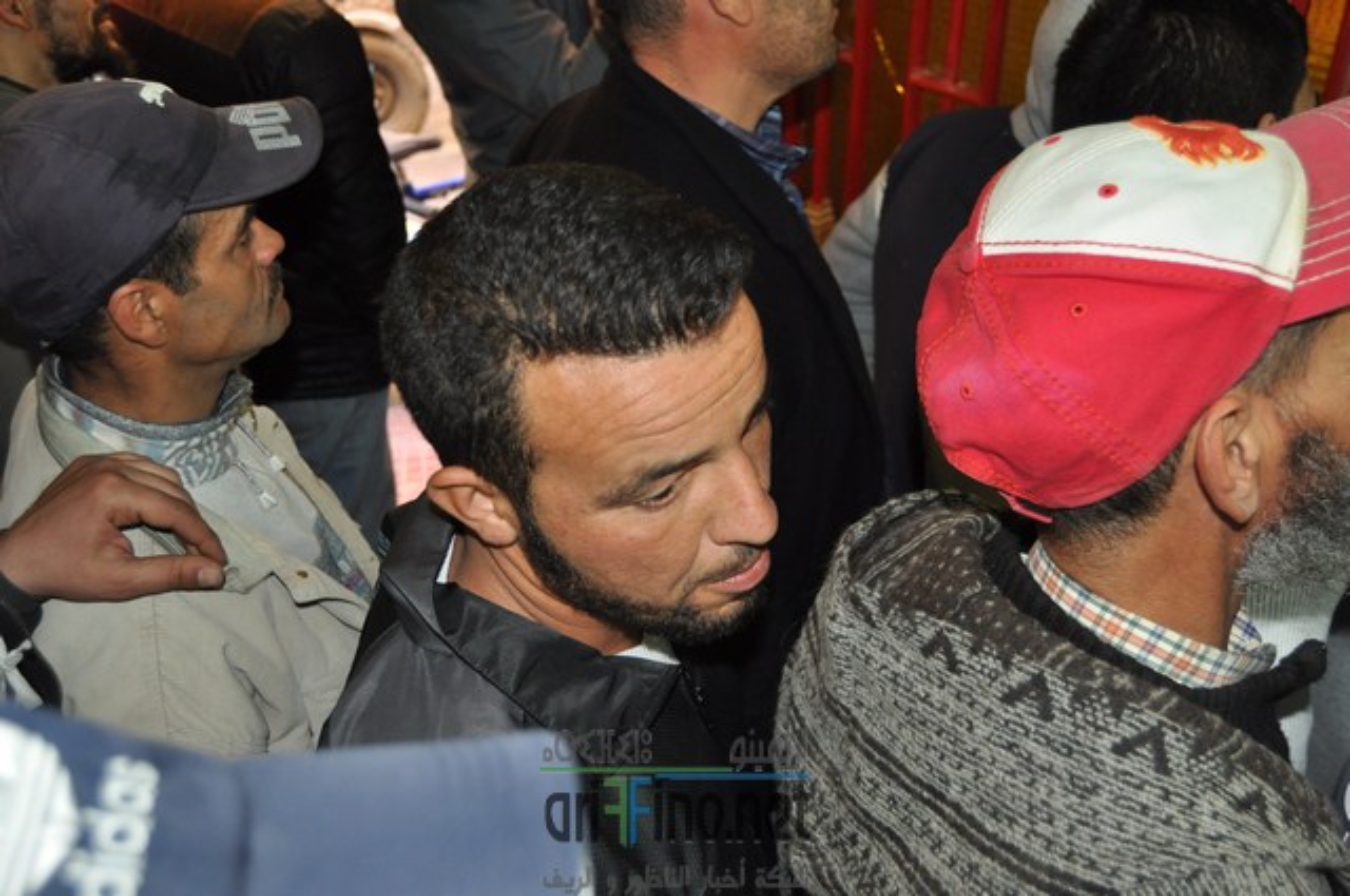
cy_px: 448
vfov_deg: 34.1
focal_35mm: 39
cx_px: 675
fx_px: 1461
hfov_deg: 49.6
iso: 800
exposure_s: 1/60
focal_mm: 26
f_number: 4
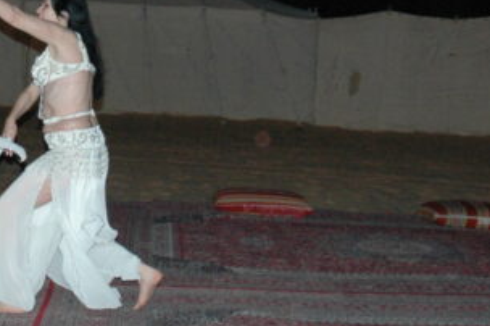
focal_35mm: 91
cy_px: 41
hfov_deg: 21.9
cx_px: 50
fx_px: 1237
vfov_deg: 14.9
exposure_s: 1/60
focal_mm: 18
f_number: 4
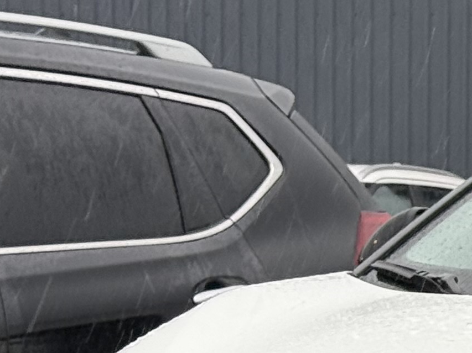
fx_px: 3094
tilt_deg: -5.5
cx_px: 772
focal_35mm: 227
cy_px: 535
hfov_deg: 8.5
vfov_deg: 6.5
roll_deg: -1.3
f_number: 1.78
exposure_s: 1/184
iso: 50
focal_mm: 6.76
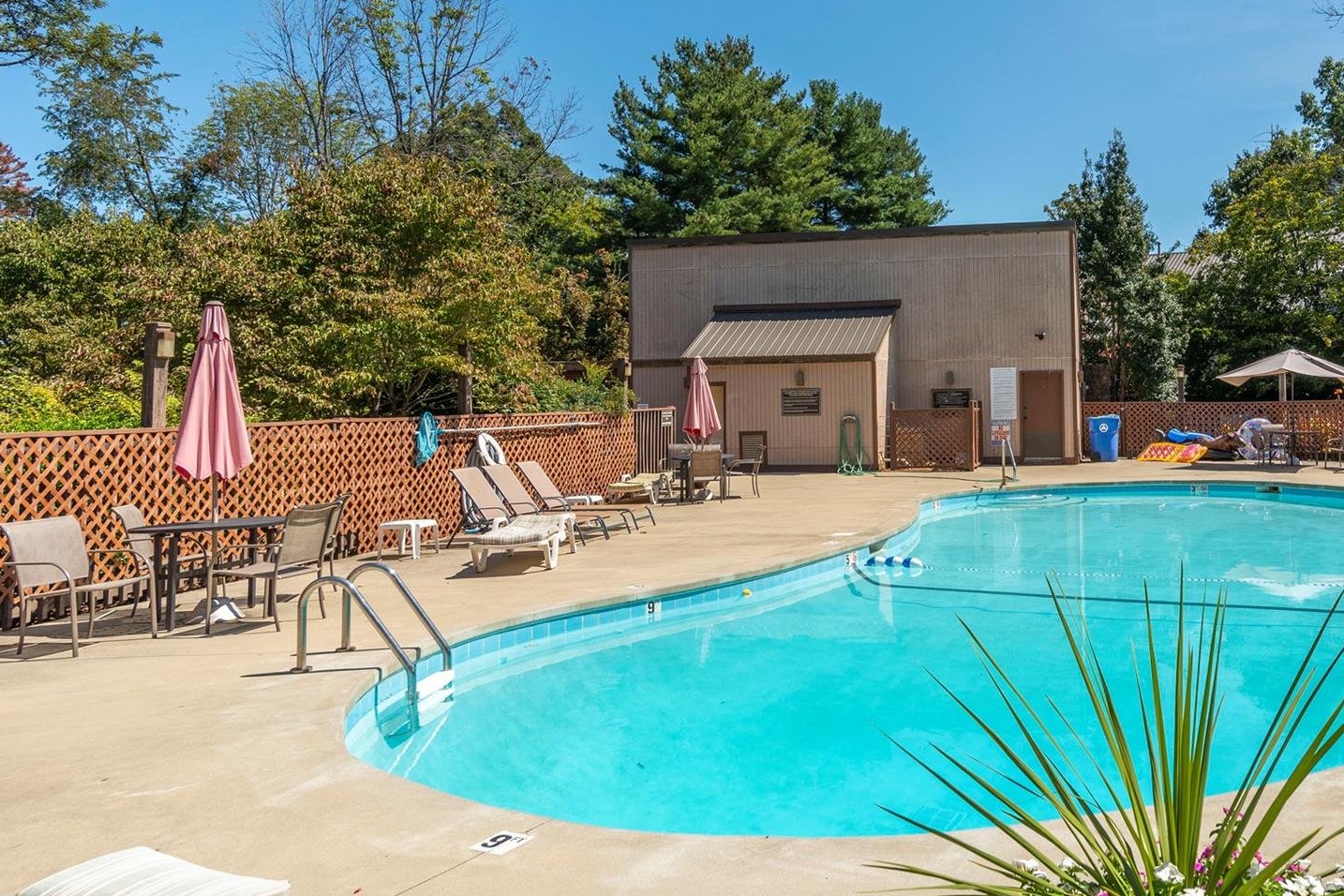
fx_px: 1120
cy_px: 357
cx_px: 935
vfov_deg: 43.4
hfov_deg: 59.9
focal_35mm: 30
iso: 250
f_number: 8
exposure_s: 1/800
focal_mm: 21
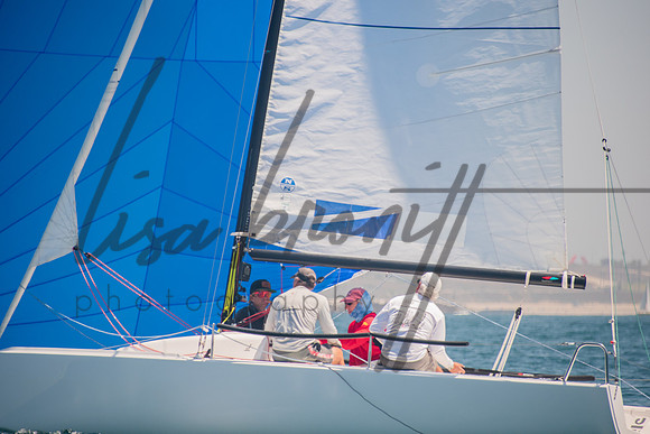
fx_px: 6202
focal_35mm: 343
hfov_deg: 6.0
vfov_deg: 4.0
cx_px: 325
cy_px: 217
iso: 400
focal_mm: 220
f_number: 5.6
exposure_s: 1/640
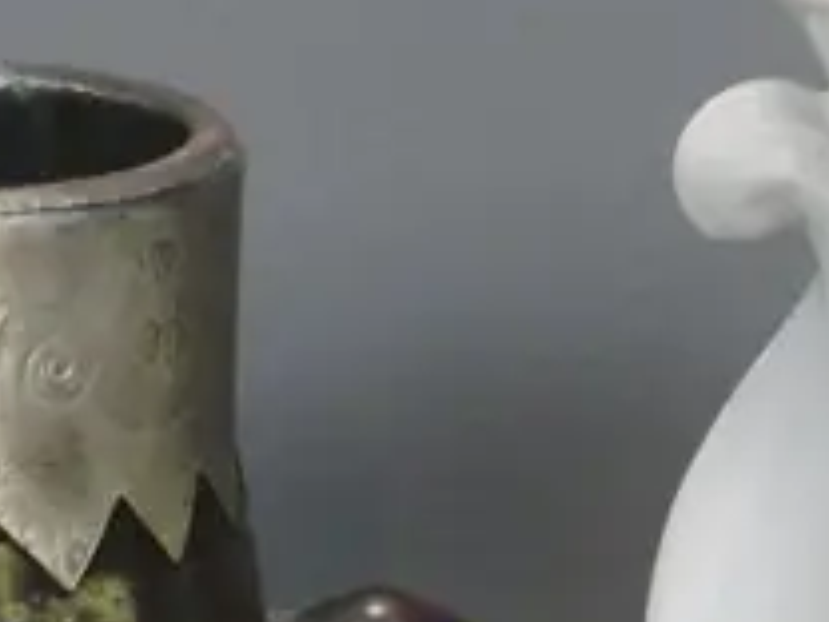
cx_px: 678
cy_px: 1065
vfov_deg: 7.4
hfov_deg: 10.0
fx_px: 4718
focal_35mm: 197
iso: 3200
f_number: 5.6
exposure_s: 1/100
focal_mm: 20
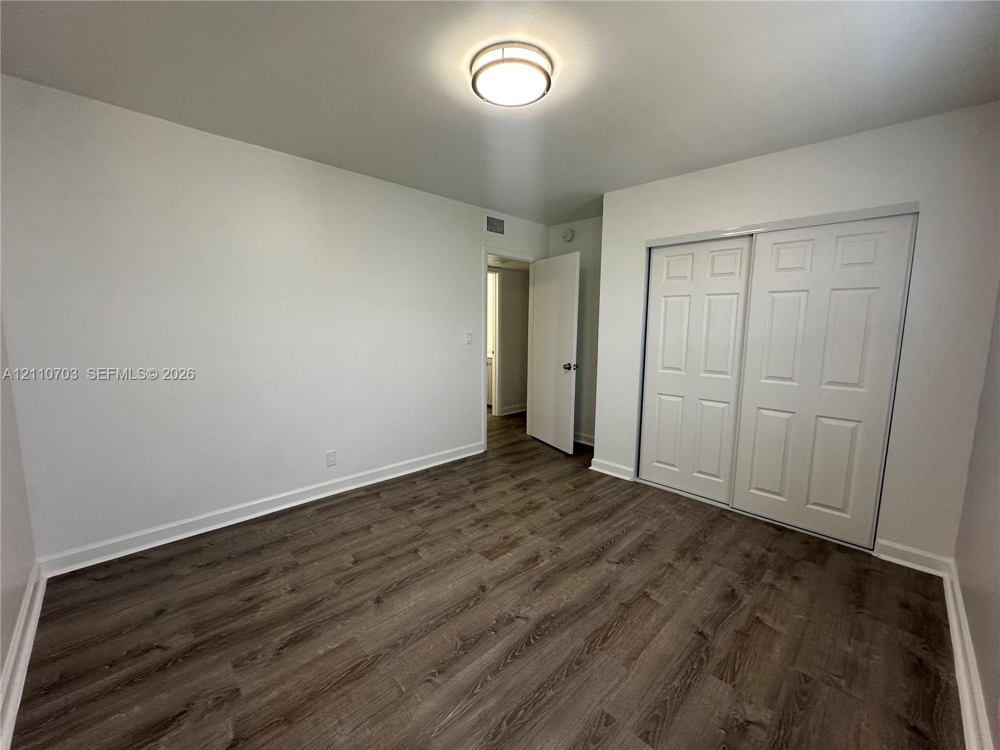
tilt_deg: -6.9
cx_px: 500
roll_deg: -0.5
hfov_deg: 102.1
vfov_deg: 85.7
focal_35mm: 14
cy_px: 375
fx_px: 404
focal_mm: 2.22
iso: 200
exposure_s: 1/120
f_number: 2.2
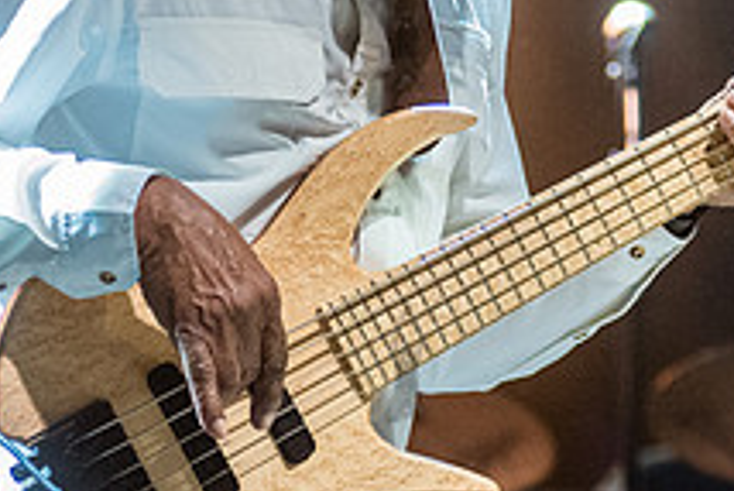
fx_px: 7181
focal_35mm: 352
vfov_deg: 3.9
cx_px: 390
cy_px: -77
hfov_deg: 5.9
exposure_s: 1/400
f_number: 3.5
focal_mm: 112
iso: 6400
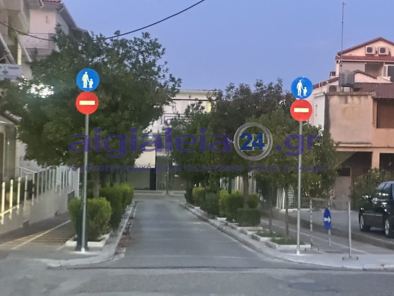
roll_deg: -1.7
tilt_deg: -3.8
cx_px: 197
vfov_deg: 19.1
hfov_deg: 25.3
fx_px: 876
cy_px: 148
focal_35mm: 77
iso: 1250
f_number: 2.8
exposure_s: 1/25
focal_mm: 9
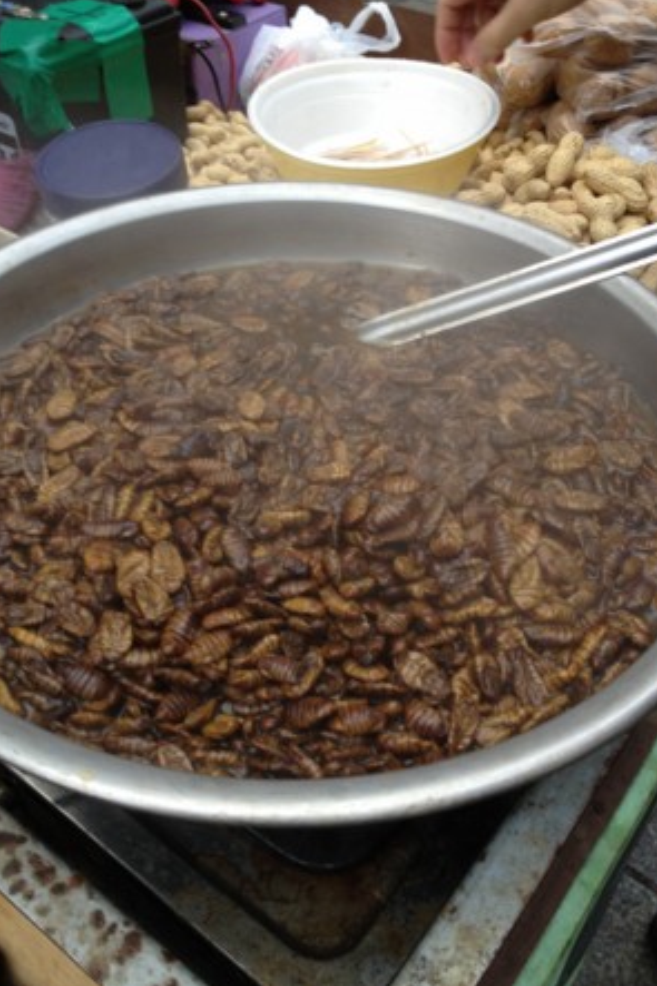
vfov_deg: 51.9
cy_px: 487
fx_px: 1014
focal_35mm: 37
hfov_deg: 35.9
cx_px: 318
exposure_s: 1/153
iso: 64
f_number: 2.4
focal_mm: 4.28
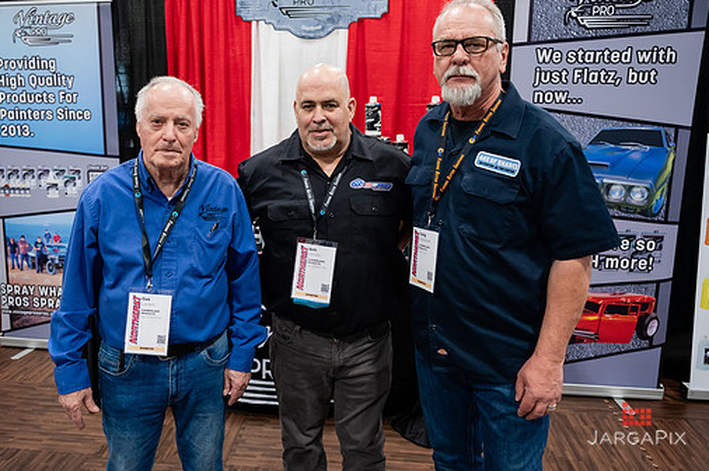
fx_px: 570
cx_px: 308
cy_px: 195
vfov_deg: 44.7
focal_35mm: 29
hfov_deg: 63.5
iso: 3200
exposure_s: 1/200
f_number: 3.2
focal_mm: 24
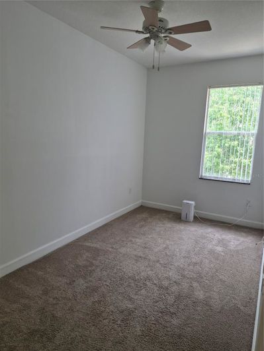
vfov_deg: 73.9
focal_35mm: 23
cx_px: 132
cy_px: 176
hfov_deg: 58.9
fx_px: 234
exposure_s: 1/180
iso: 160
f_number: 1.8
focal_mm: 5.4
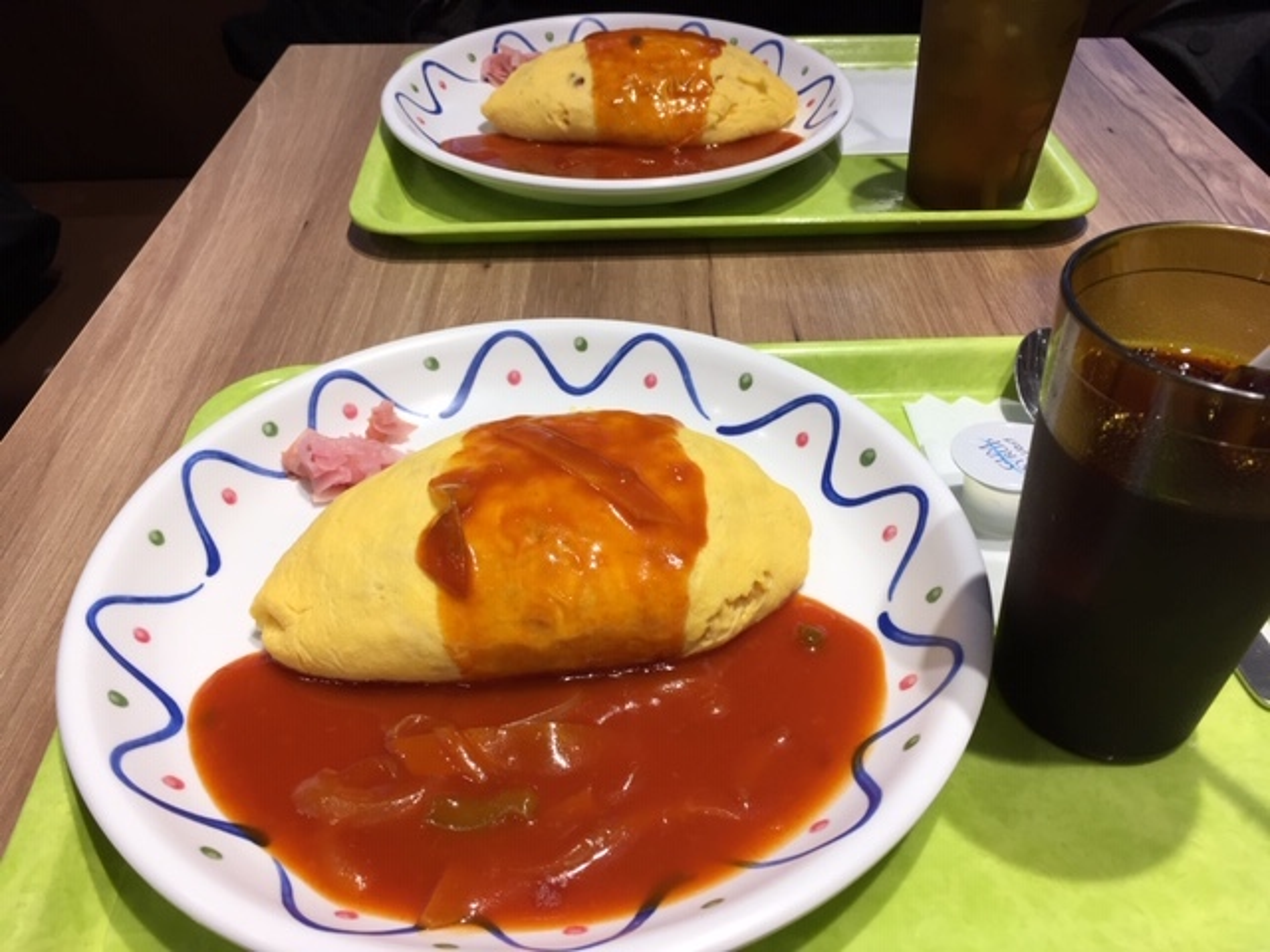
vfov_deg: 48.2
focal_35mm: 29
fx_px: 1064
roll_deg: +0.5
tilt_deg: -39.2
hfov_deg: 61.7
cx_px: 635
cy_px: 476
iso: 40
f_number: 2.2
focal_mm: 4.15
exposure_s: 1/120
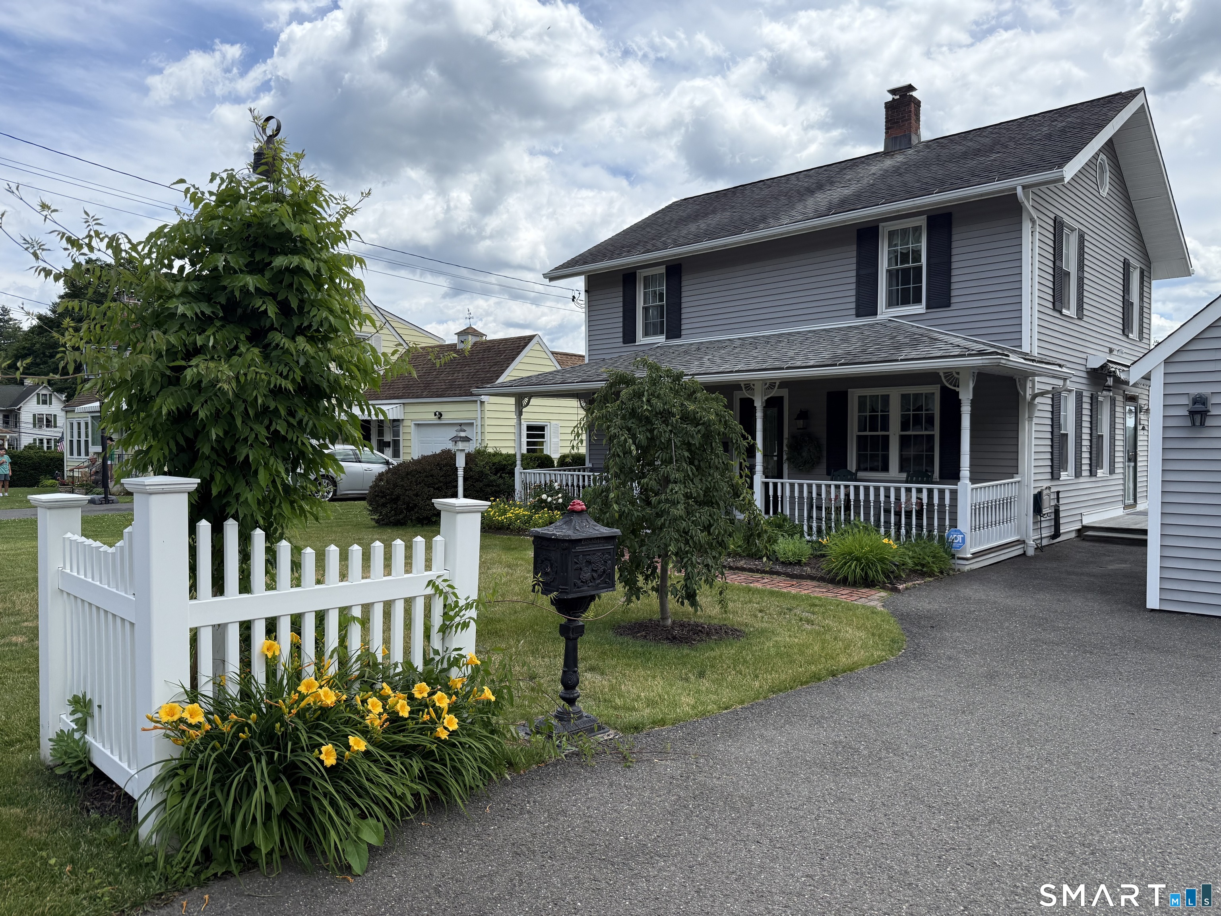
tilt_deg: -1.8
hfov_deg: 71.6
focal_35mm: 24
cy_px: 458
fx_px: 847
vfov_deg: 56.8
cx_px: 610
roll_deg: -0.4
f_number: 1.78
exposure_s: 1/4405
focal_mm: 6.76
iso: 100
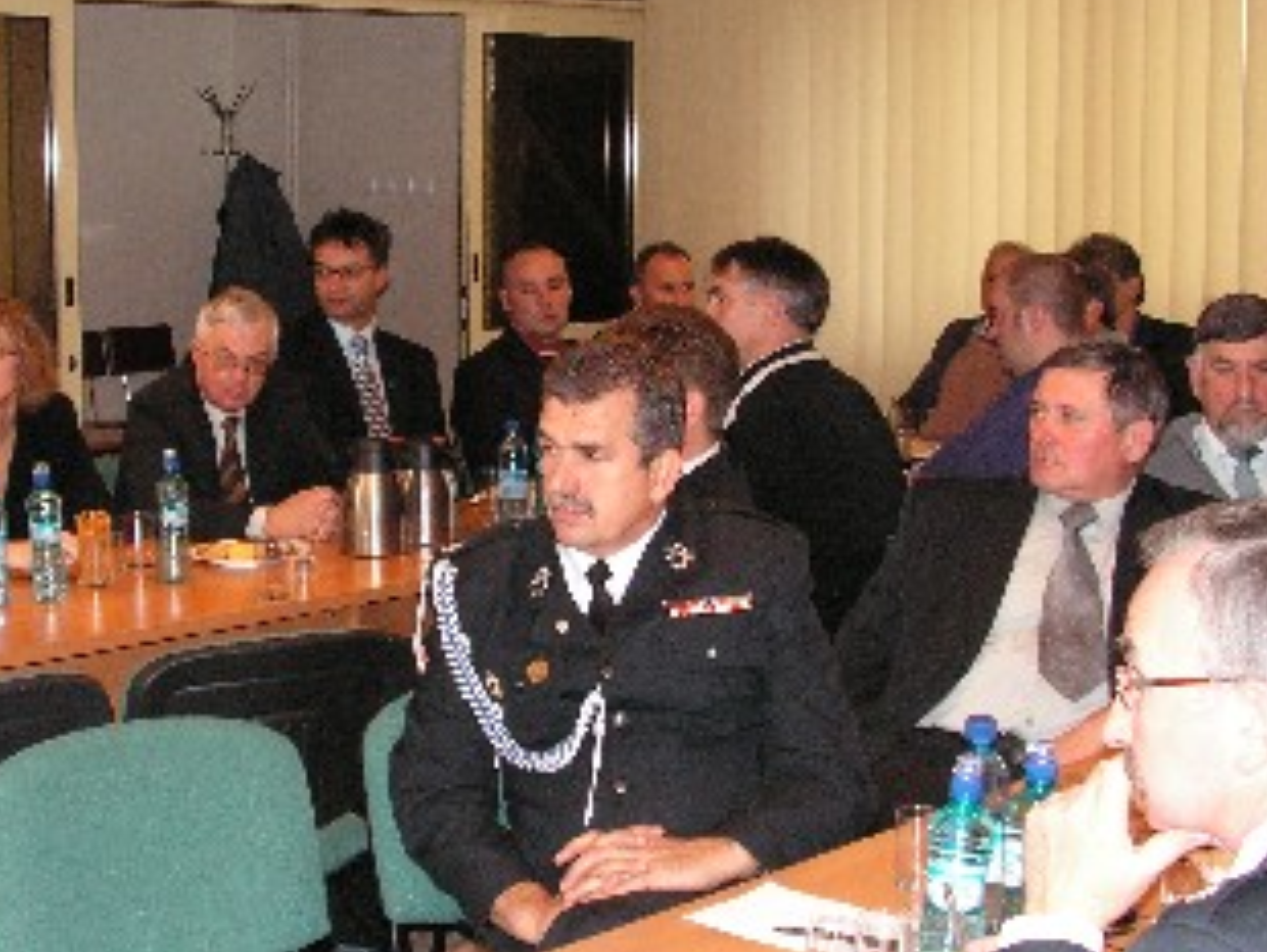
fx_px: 2125
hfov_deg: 33.1
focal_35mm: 58
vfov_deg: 25.3
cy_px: 480
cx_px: 535
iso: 160
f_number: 3.2
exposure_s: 1/40
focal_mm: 6
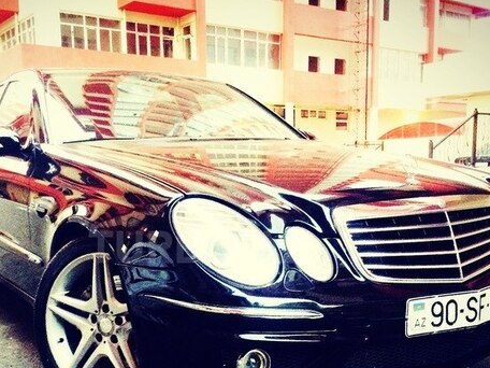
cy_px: 247
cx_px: 199
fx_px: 595
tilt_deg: -8.5
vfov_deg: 34.0
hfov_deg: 44.6
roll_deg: +1.9
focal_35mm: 42
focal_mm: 4.15
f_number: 2.2
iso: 320
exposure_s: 1/17
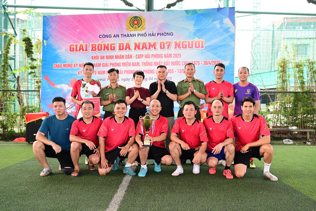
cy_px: 106
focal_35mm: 32
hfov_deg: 58.7
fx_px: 281
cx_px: 158
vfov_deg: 41.1
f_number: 4
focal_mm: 32
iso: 640
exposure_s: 1/200
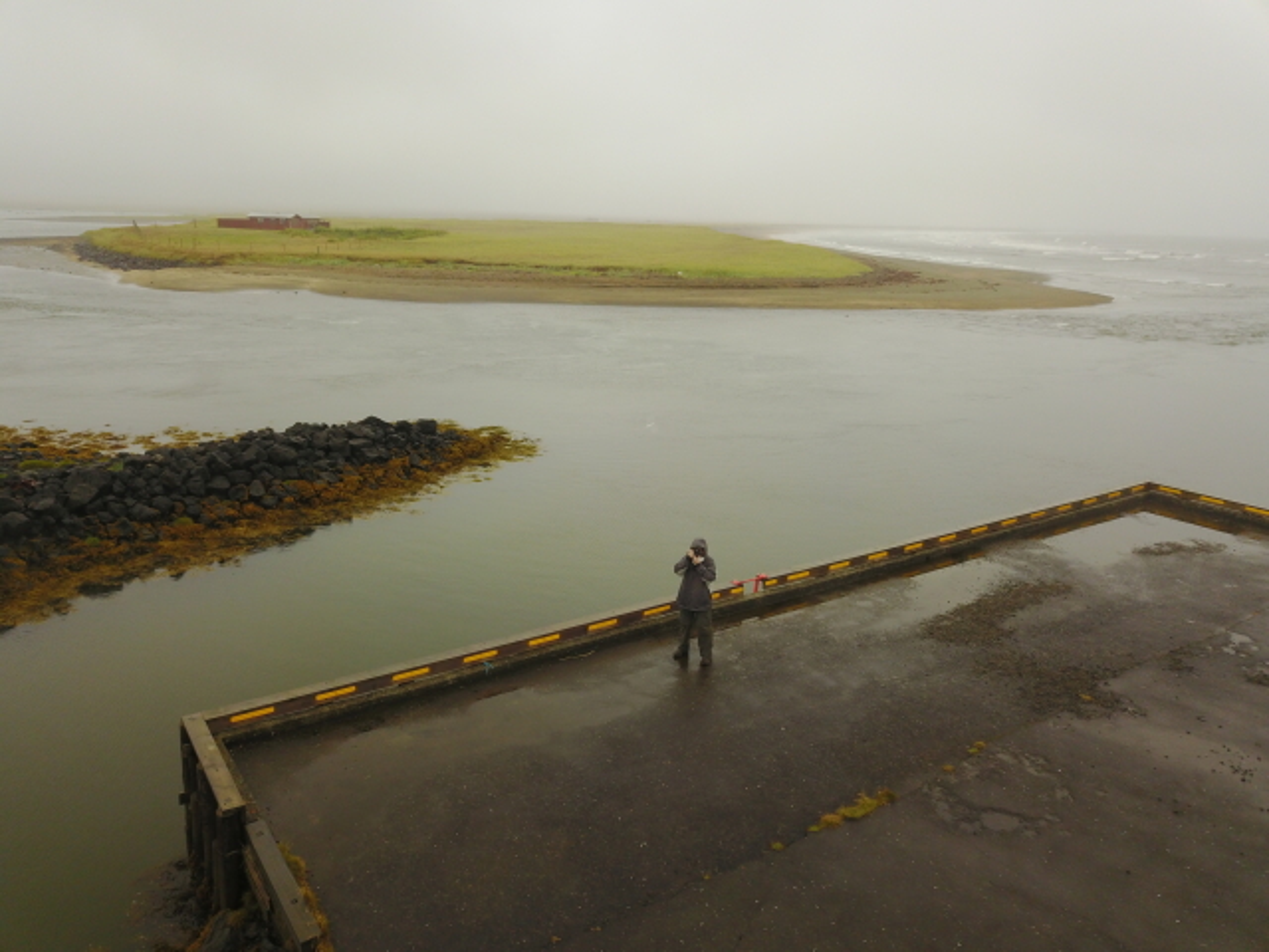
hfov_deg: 67.3
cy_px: 476
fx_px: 953
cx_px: 634
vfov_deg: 53.1
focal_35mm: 26
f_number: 2.2
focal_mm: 4.73
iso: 179
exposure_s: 1/25
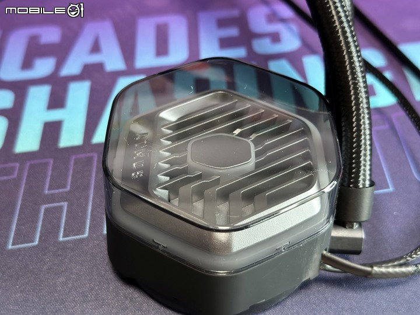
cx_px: 210
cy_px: 158
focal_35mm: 48
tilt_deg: -45.9
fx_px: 582
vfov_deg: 30.3
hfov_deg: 39.7
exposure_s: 1/60
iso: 320
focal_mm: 6.86
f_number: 1.78
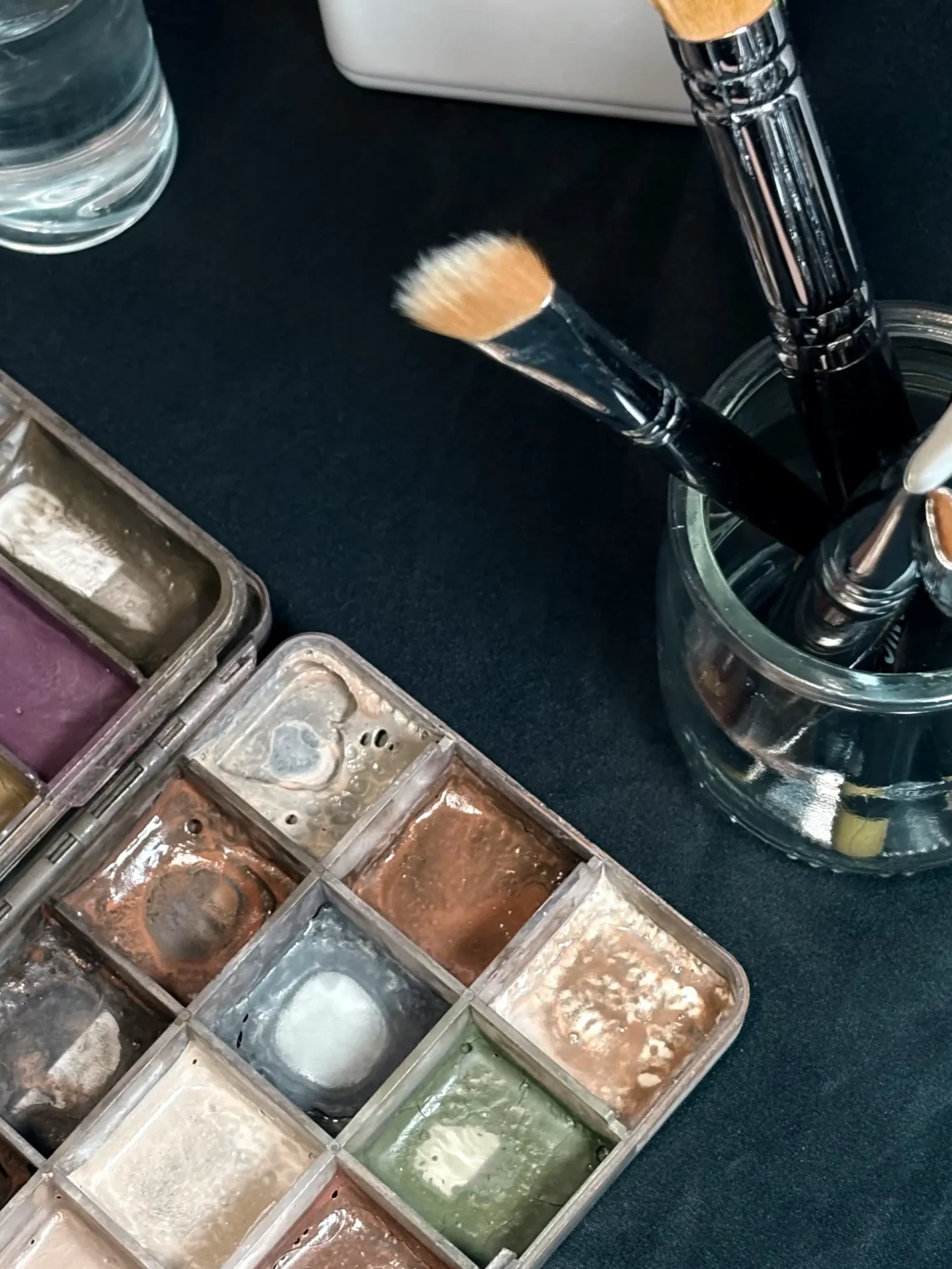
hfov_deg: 17.0
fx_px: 3189
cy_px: 561
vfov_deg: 22.5
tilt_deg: -64.5
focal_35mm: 87
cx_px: 356
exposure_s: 1/60
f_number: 1.6
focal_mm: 5.96
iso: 125
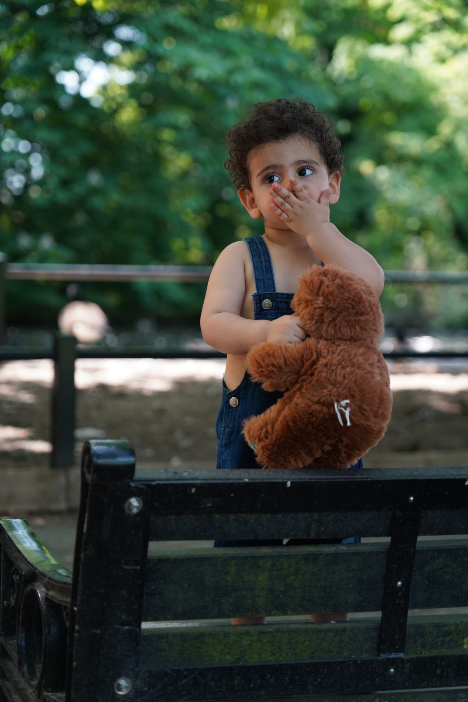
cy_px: 351
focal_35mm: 94
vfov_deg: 21.7
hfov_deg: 14.6
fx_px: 1833
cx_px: 234
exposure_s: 1/40
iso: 2000
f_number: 4
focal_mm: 94
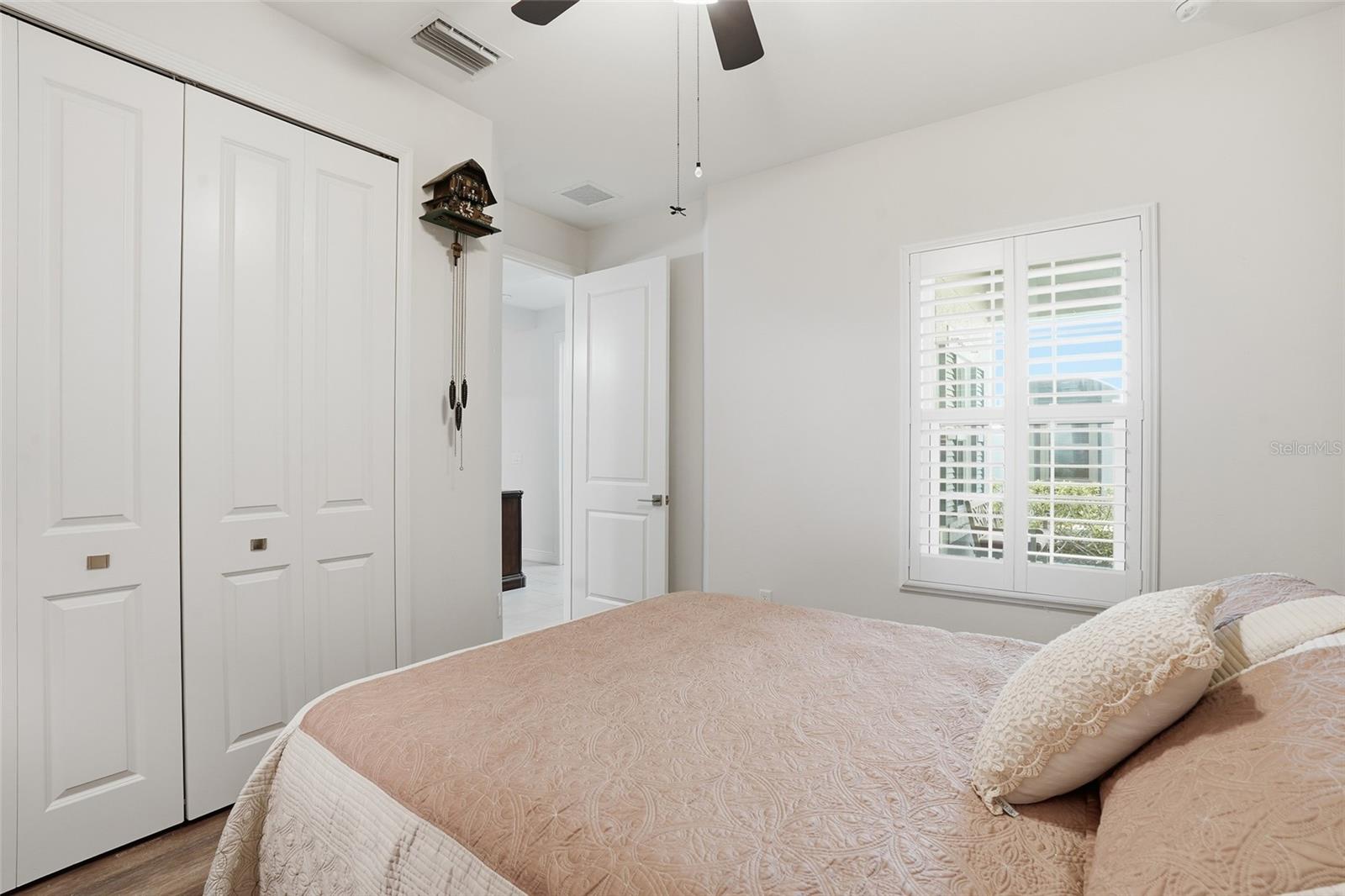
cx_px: 672
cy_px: 448
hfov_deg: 96.7
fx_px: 598
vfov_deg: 73.7
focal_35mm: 16
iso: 200
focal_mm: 16
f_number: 9
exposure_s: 1/20
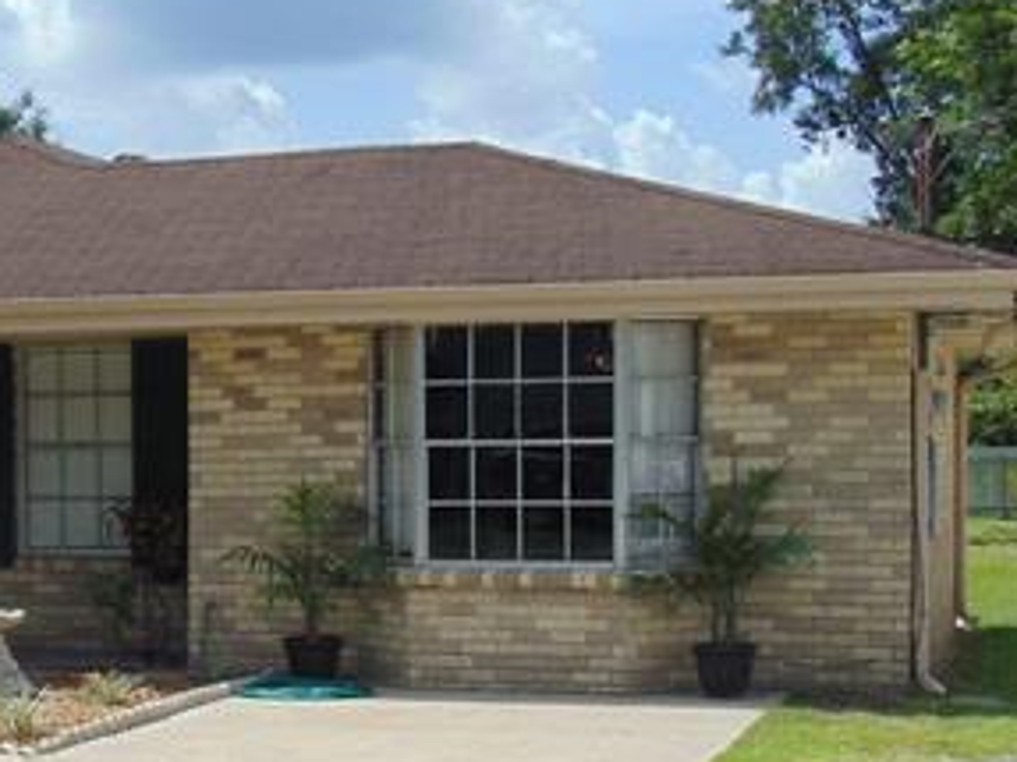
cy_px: 517
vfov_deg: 16.9
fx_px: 2555
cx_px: 74
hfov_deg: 21.9
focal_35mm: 87
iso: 80
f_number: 8.5
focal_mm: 6.9
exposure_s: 1/200
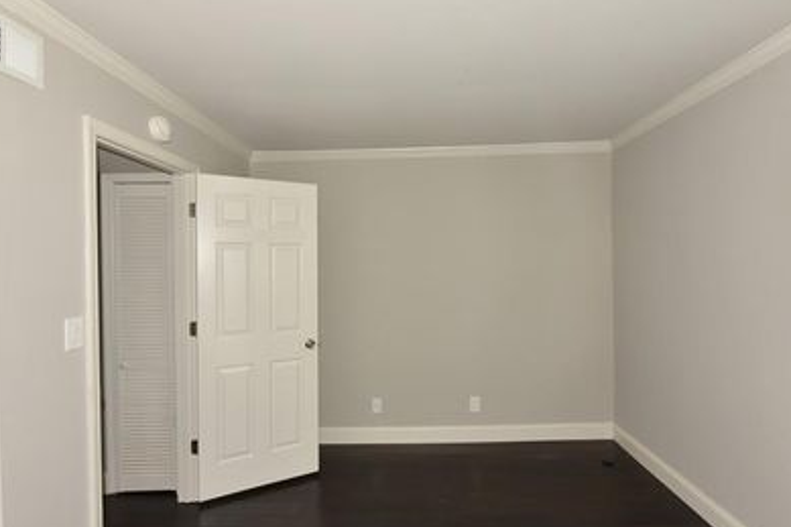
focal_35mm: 18
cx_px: 411
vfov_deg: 67.3
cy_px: 261
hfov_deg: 90.0
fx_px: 395
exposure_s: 1/125
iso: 560
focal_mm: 14
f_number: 11
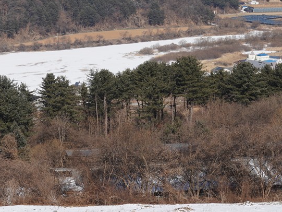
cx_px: 167
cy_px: -5
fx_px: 1043
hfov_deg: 15.4
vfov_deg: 11.5
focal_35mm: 128
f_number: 16
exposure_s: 1/100
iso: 100
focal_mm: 36
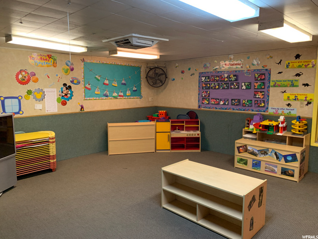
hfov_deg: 67.3
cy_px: 120
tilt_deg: -5.1
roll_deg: -1.1
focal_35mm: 26
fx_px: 239
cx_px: 159
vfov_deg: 53.1
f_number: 1.8
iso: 320
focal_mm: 4.25
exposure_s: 1/60
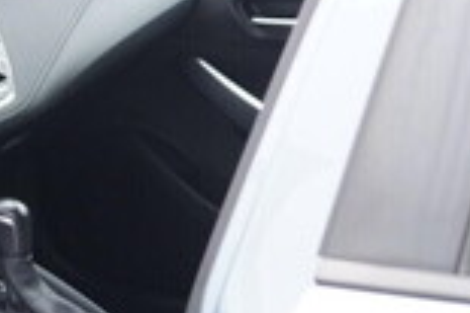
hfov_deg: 15.0
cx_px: -203
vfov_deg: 10.6
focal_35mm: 128
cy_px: 318
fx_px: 1669
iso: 200
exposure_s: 1/40
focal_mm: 24
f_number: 2.8
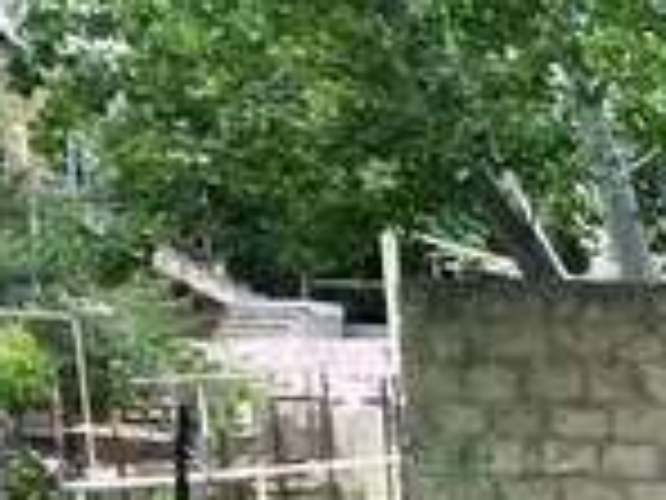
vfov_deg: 10.2
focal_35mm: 138
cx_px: 1404
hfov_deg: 12.3
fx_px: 2655
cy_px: 876
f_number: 2.2
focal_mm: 3.3
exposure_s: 1/443
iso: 40
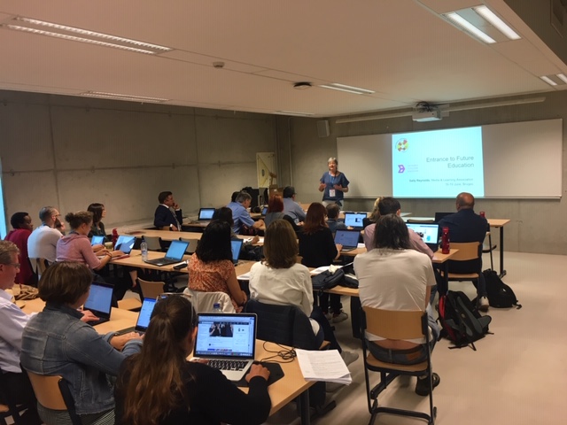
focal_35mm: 29
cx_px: 284
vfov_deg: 48.2
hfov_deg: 61.7
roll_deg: +3.0
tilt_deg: -5.7
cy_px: 212
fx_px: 475
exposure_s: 1/33
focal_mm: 4.15
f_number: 2.2
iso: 100
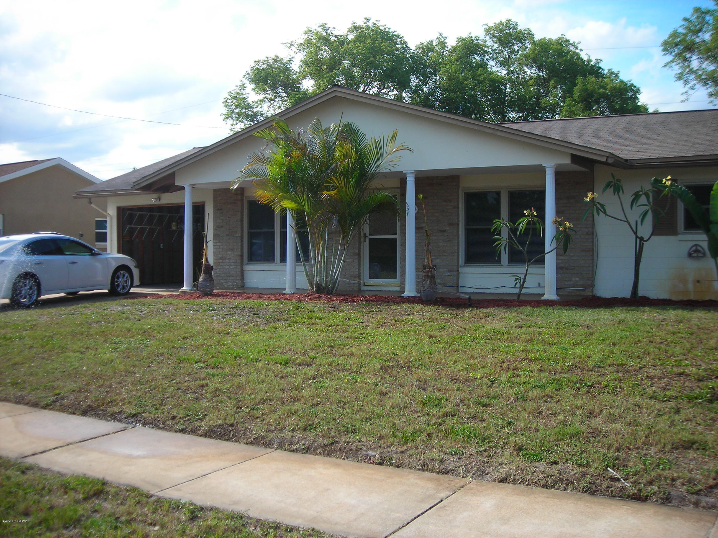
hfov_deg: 49.0
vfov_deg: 37.7
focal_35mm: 38
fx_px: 788
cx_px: 359
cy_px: 269
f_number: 3.2
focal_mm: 6.3
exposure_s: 1/324
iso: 50
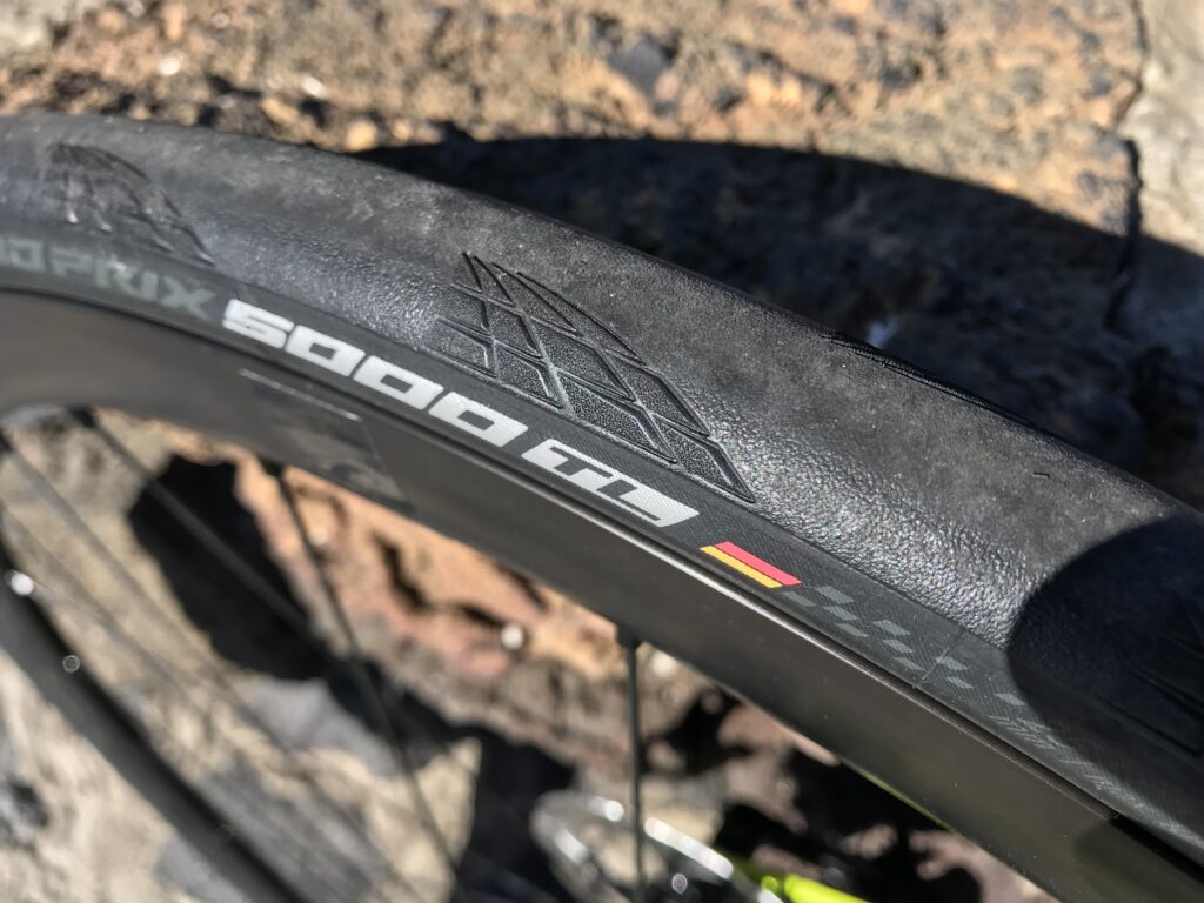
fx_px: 974
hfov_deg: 63.4
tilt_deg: -56.9
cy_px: 452
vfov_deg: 49.7
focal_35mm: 28
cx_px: 602
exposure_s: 1/1244
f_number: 1.8
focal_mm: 3.99
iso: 20
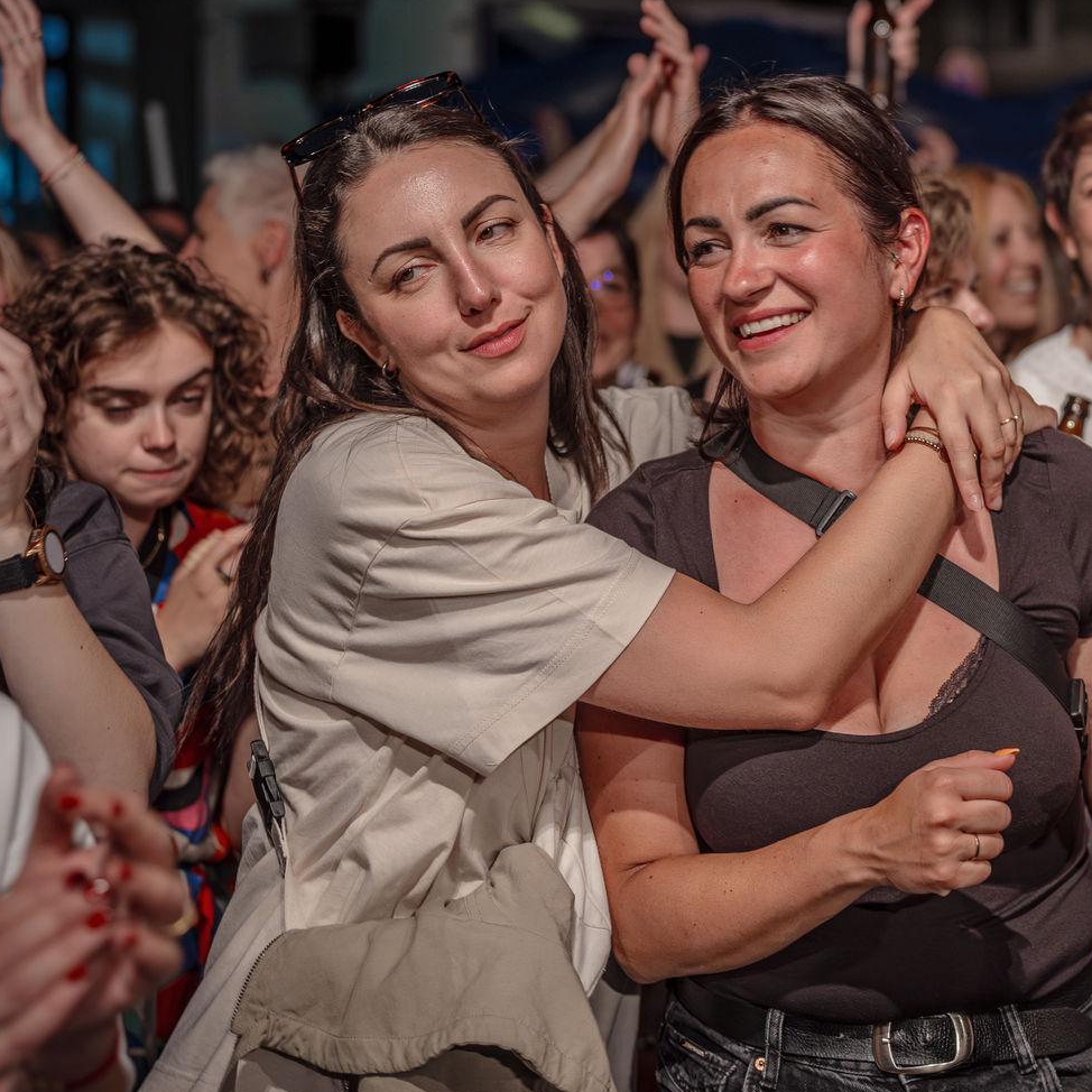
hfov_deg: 23.7
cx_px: 851
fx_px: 2570
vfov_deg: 24.0
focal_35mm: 72
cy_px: 480
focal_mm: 43
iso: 500
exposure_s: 1/160
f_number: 2.2
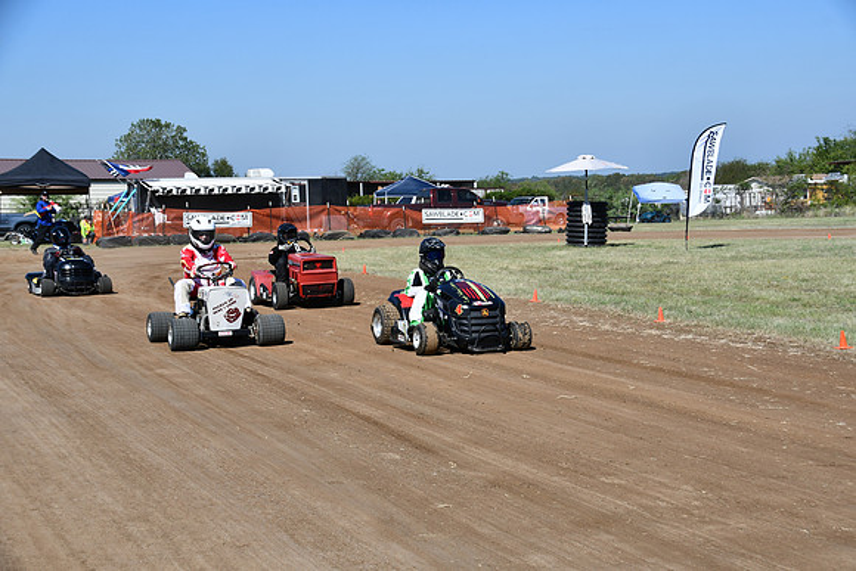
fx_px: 1570
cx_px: 428
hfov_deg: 30.5
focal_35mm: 66
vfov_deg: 20.6
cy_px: 286
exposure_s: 1/320
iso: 100
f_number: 9
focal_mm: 44
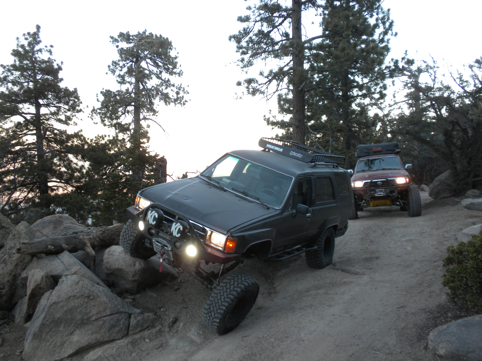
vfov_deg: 38.7
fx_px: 515
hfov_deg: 50.1
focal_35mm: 37
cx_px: 241
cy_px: 180
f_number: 3.5
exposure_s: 1/52.2
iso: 93
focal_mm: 6.6
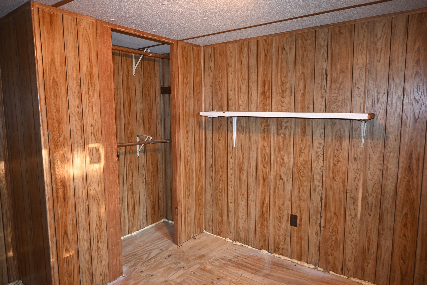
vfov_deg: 53.1
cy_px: 142
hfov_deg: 73.7
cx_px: 214
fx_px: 285
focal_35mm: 24
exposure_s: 1/60
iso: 2000
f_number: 3.5
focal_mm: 16
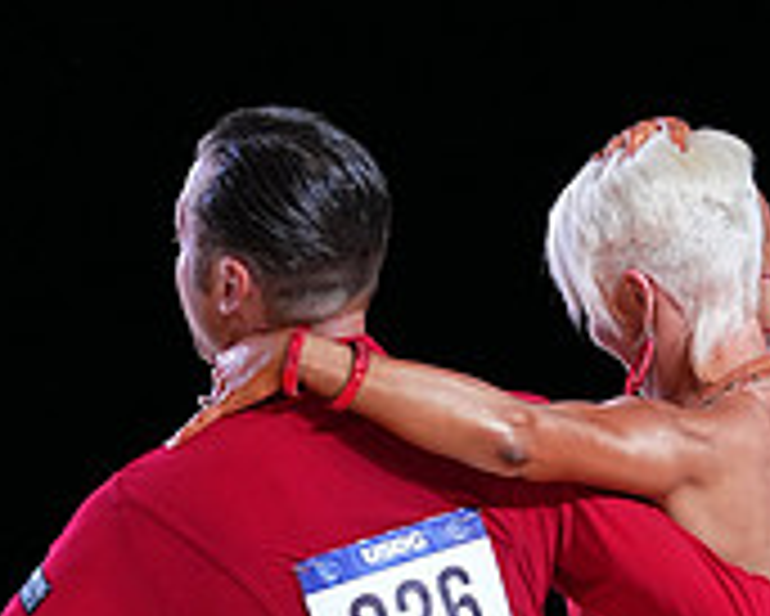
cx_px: 340
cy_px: 823
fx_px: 9303
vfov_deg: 3.8
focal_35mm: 408
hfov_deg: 4.7
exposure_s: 1/500
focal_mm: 128
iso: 1600
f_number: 4
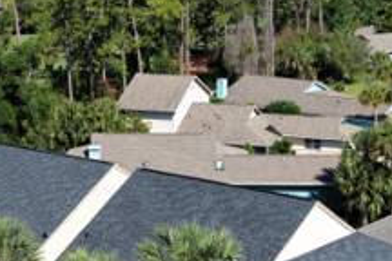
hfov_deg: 24.4
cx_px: 138
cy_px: 259
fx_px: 904
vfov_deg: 16.1
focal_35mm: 83
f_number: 2.8
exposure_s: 1/1600
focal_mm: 14.45
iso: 160
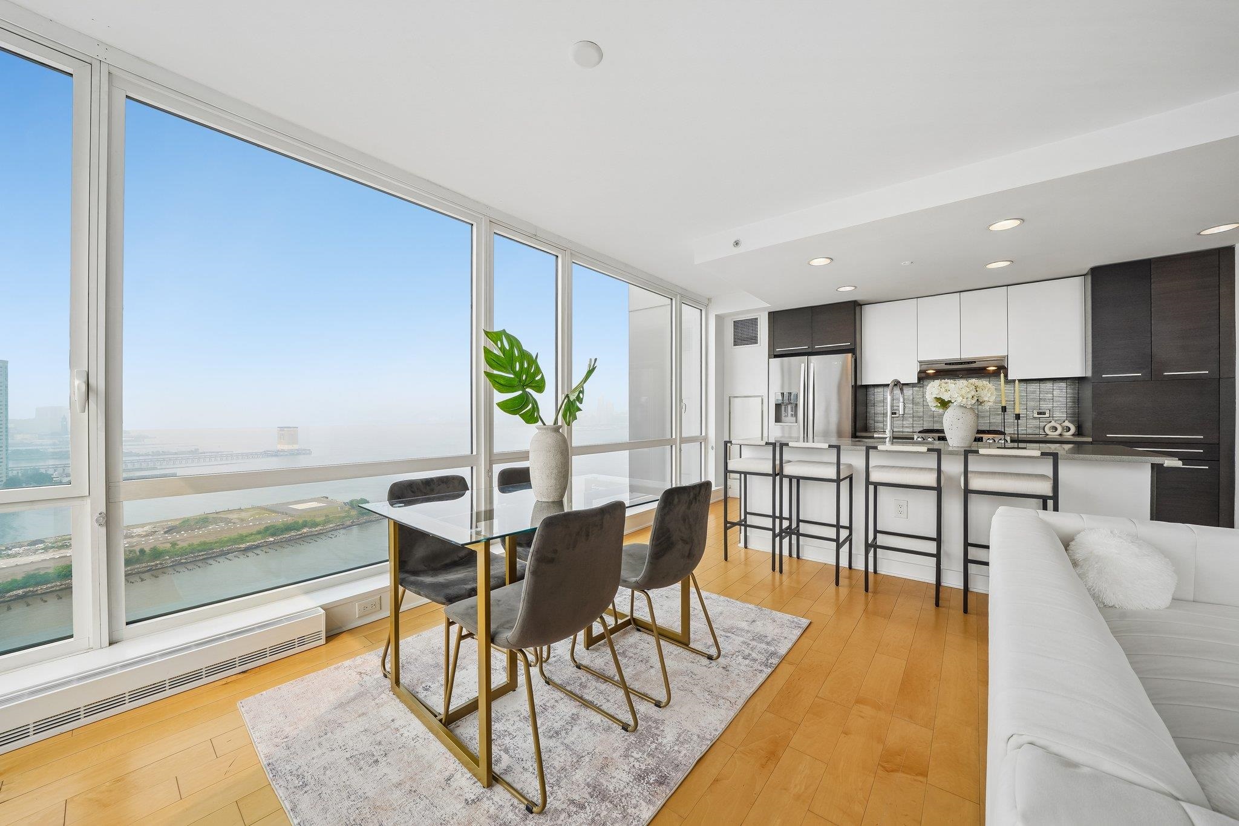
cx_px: 620
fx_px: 413
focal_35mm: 12
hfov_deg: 112.6
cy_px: 413
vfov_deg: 90.0
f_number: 10
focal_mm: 12
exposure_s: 1/60
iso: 100
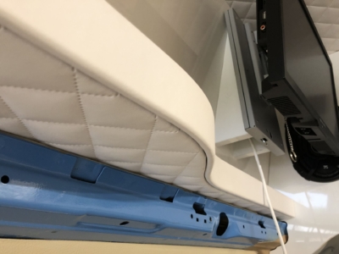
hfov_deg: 63.4
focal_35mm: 28
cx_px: 170
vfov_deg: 49.7
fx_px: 274
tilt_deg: +25.2
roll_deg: +3.8
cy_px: 127
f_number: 1.8
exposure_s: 1/17
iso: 64
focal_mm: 4
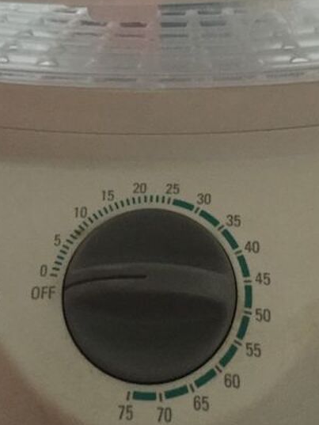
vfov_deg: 26.4
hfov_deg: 20.4
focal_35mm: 72
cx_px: 177
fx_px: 884
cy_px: 74
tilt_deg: -25.0
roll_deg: +2.2
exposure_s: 1/17
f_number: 2.2
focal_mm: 4.15
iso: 320
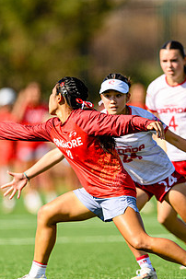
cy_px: 151
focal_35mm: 766
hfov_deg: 1.8
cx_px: 103
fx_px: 5936
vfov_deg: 2.7
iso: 100
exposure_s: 1/1600
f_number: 3.2
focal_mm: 400
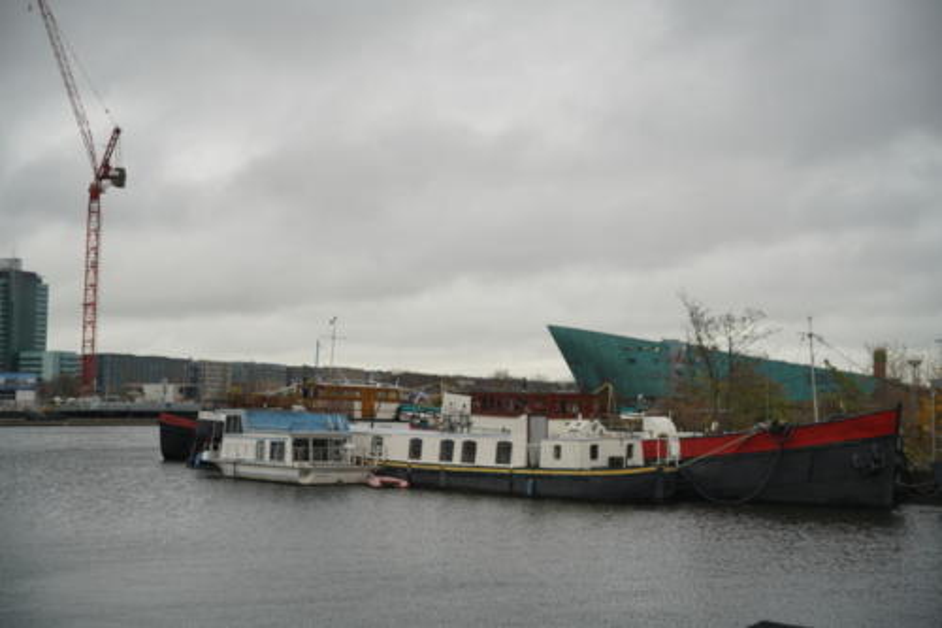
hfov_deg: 39.6
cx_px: 471
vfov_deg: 27.0
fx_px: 1308
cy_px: 314
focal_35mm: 50
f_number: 3.5
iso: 100
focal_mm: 50
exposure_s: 1/160
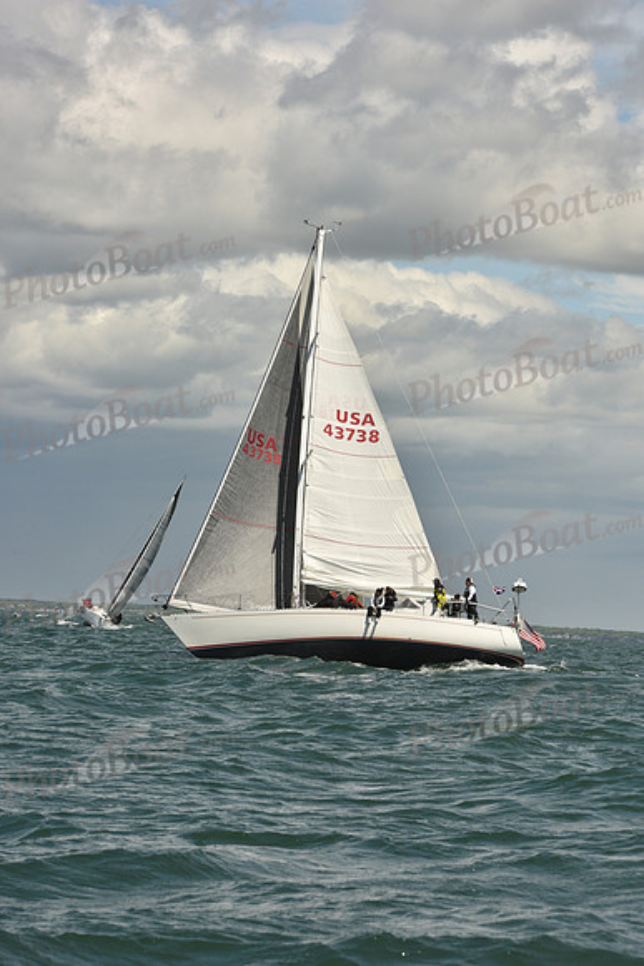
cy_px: 483
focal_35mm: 140
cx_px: 322
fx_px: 3754
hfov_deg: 9.8
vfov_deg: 14.7
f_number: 14
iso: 320
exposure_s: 1/800
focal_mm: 140
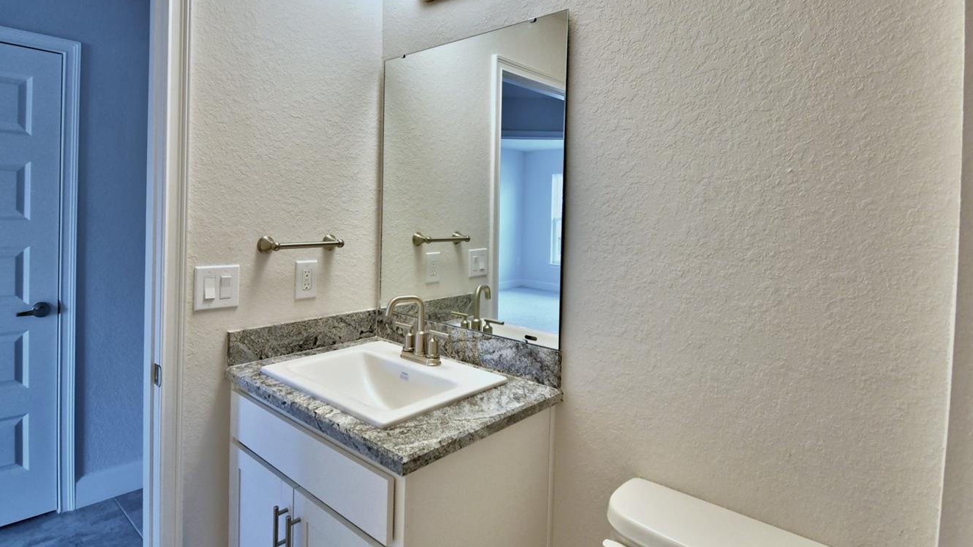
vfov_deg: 57.9
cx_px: 457
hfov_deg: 89.5
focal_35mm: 19
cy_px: 222
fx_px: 490
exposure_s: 1/60
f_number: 4.5
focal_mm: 10
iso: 400
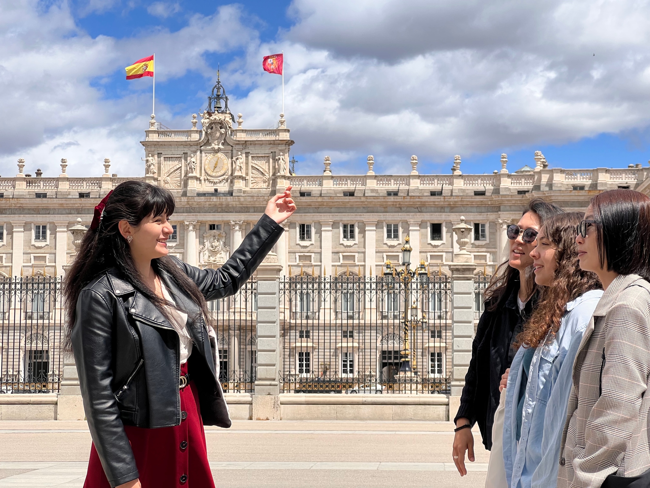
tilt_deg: +4.8
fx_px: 1446
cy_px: 244
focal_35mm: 77
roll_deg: +0.8
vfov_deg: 19.1
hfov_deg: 25.3
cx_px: 325
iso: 32
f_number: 2.8
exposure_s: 1/1096
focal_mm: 9
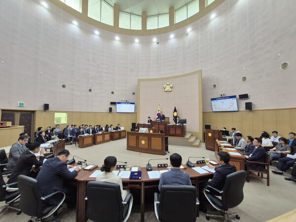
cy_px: 111
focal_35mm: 13
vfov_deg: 89.9
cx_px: 148
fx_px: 111
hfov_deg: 106.2
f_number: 2.2
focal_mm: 2.2
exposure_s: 1/60.2
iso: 250
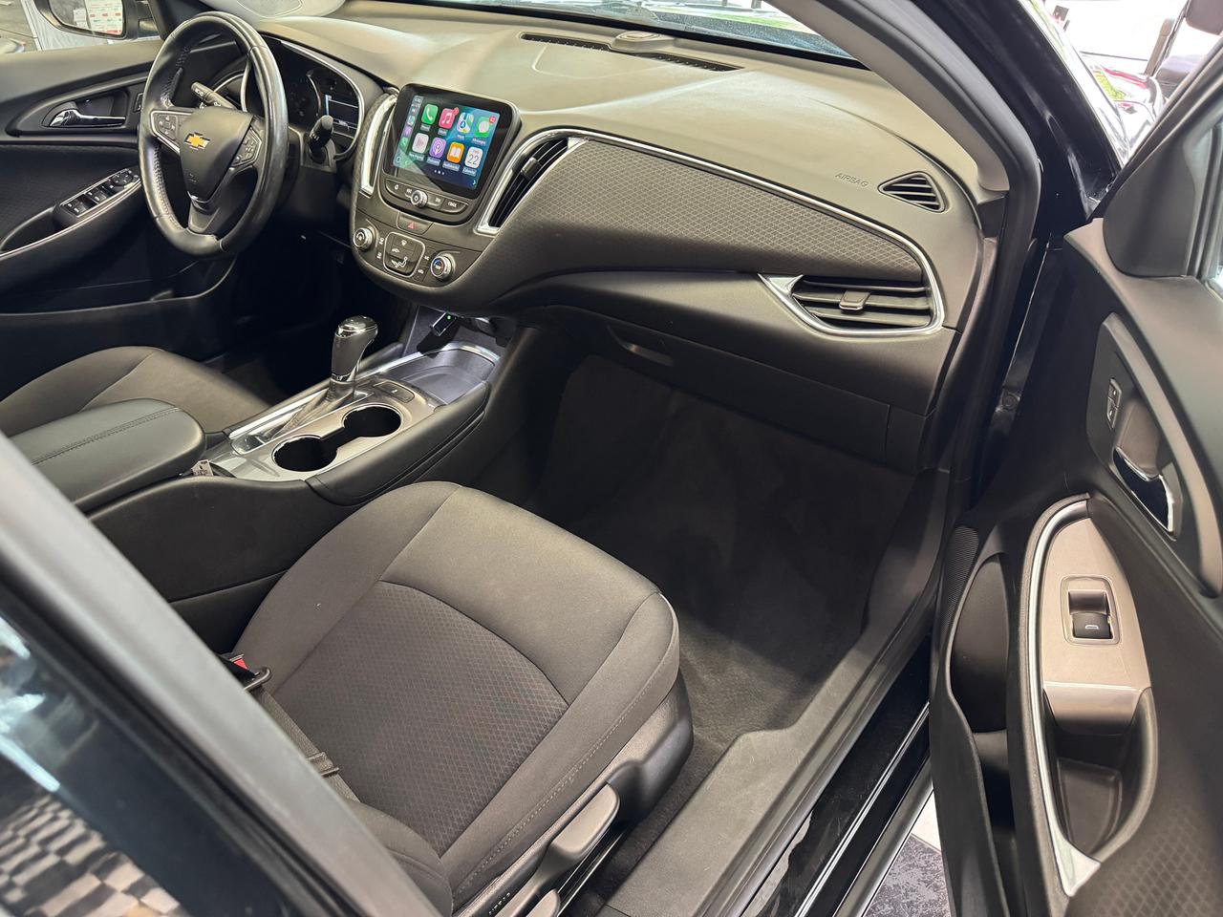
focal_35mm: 24
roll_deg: +0.0
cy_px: 458
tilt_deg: -36.1
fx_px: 848
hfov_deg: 71.6
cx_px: 612
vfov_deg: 56.8
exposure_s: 1/40
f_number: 1.78
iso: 800
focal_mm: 6.76
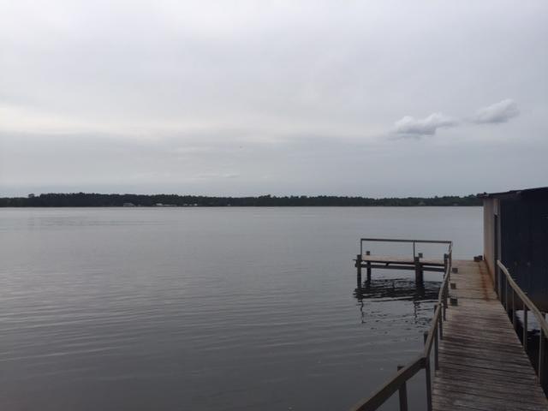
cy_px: 206
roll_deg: -1.5
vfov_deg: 48.2
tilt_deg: +2.3
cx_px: 274
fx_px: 459
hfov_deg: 61.7
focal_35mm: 29
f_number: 2.2
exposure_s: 1/2326
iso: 32
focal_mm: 4.15
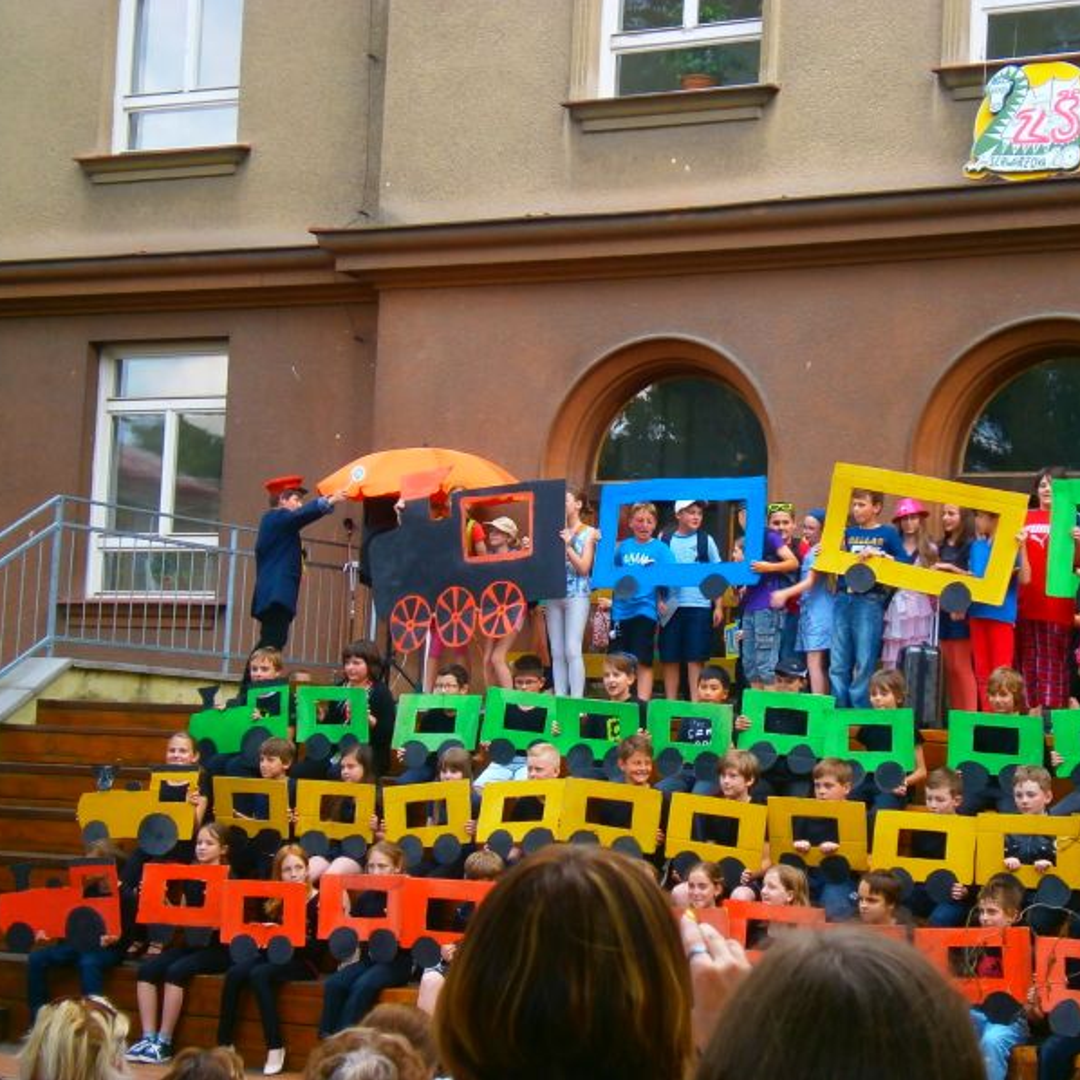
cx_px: 652
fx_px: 2506
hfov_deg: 24.3
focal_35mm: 71
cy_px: 540
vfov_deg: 24.3
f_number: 3.9
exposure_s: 1/100
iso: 80
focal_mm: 10.7
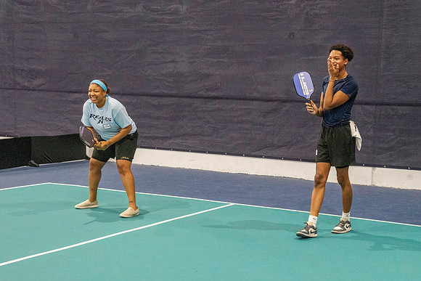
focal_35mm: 64
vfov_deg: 21.4
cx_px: 249
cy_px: 156
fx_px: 744
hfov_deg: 31.5
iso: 16000
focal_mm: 50
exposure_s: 1/800
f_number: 4
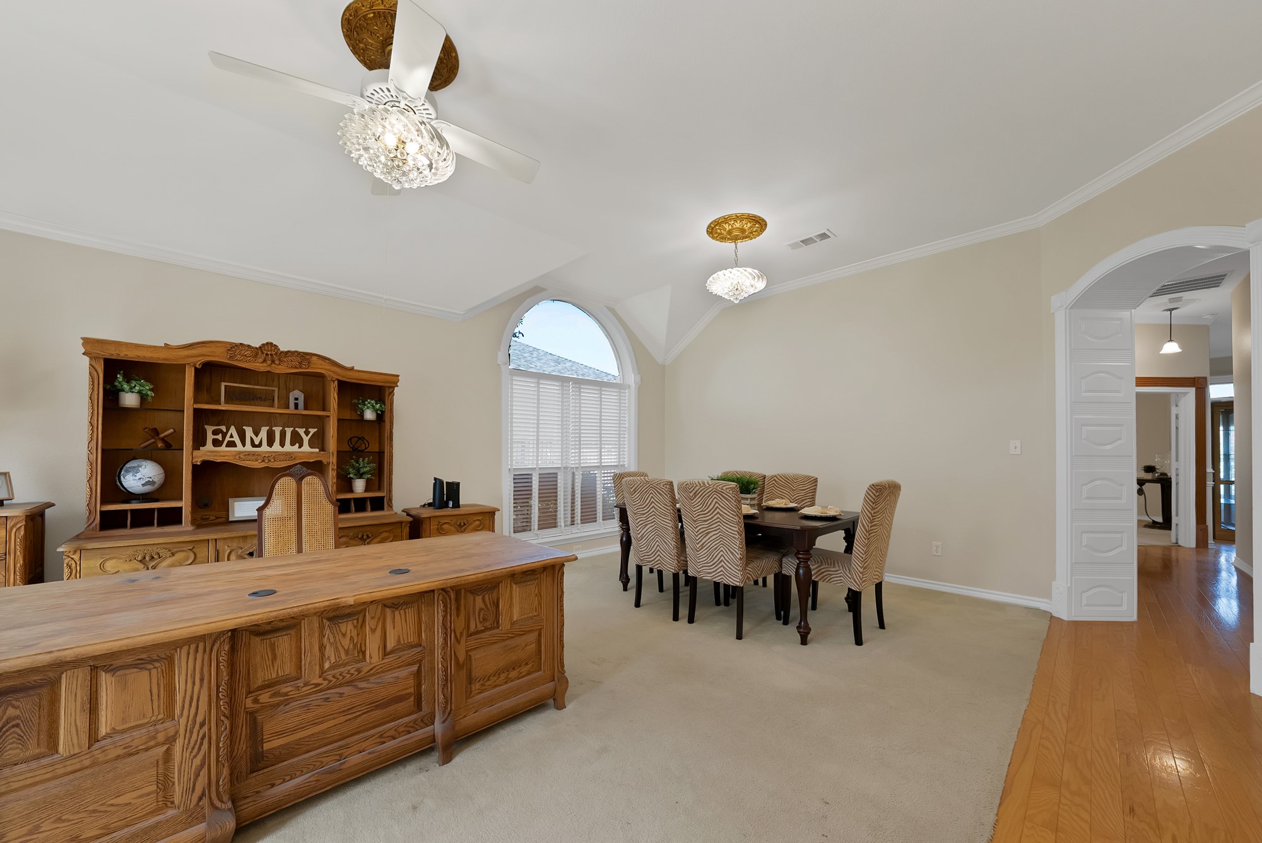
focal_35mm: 12
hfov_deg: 112.6
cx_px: 631
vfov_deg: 90.1
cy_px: 422
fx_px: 421
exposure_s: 1/6
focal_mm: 12
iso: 640
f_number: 9
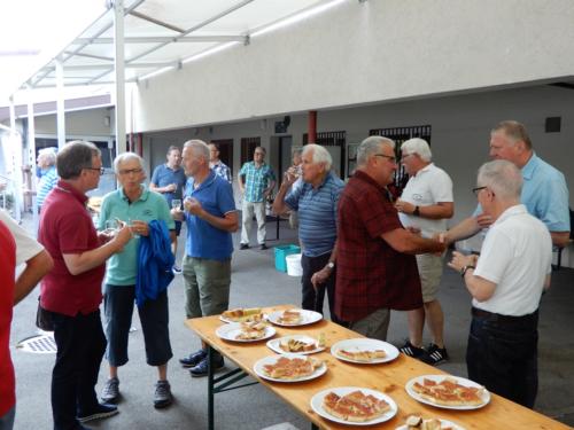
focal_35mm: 35
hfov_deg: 52.6
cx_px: 287
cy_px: 215
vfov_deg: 40.7
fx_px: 580
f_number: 4
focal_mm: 6.2
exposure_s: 1/30
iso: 180
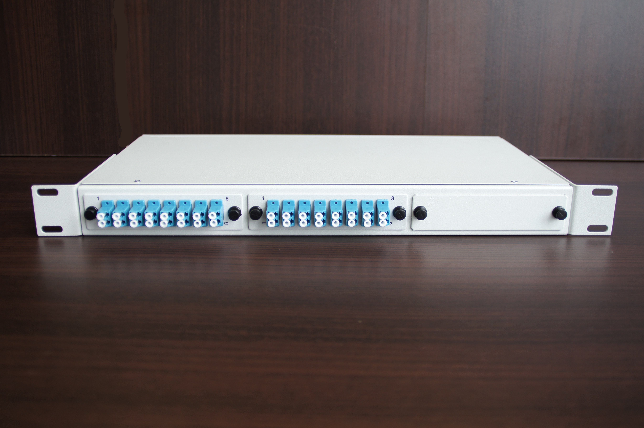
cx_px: 322
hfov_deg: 53.2
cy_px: 214
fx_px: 643
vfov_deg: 36.8
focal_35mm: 36
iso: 100
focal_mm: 24
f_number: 3.5
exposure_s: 1/40
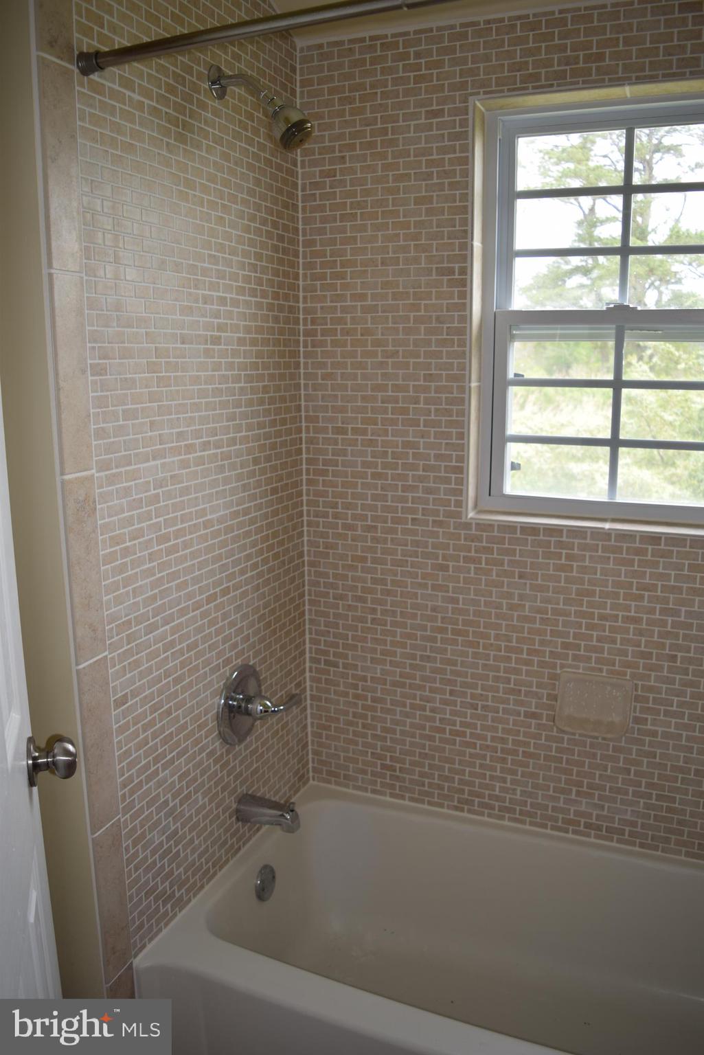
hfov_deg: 48.0
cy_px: 528
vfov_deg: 67.4
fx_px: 791
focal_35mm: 27
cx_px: 352
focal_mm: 18
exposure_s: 1/80
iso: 100
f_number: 3.5
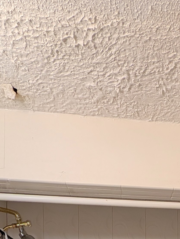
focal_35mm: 44
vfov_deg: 31.2
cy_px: 324
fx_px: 304
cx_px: 176
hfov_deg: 30.8
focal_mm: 2.23
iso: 72
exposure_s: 1/60
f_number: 1.95
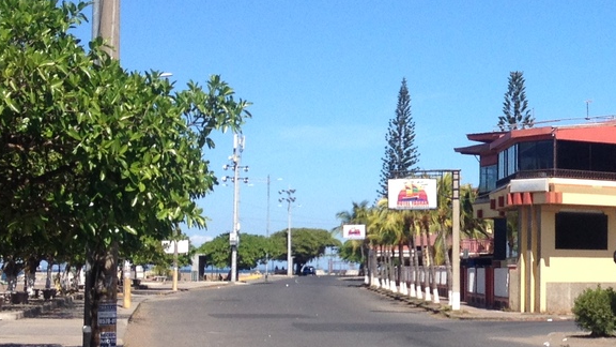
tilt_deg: +1.3
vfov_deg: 11.4
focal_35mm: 106
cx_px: 613
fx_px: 1731
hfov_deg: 19.6
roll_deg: +0.3
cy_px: 159
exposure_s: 1/1905
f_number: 2.4
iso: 50
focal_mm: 4.28
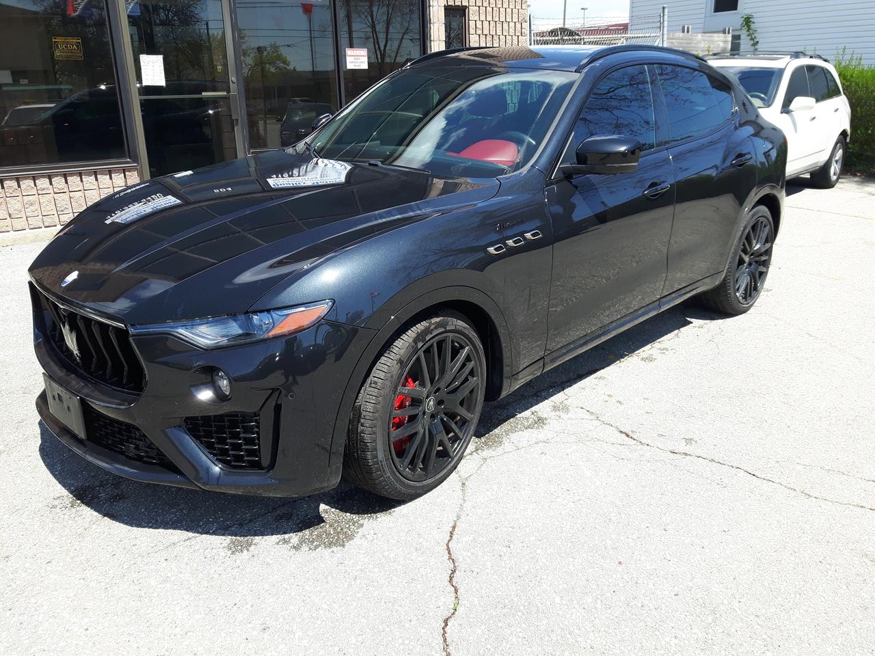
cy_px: 328
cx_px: 438
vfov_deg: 45.4
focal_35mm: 31
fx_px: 784
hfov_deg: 58.4
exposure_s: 1/546
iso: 40
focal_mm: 3.7
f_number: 1.9
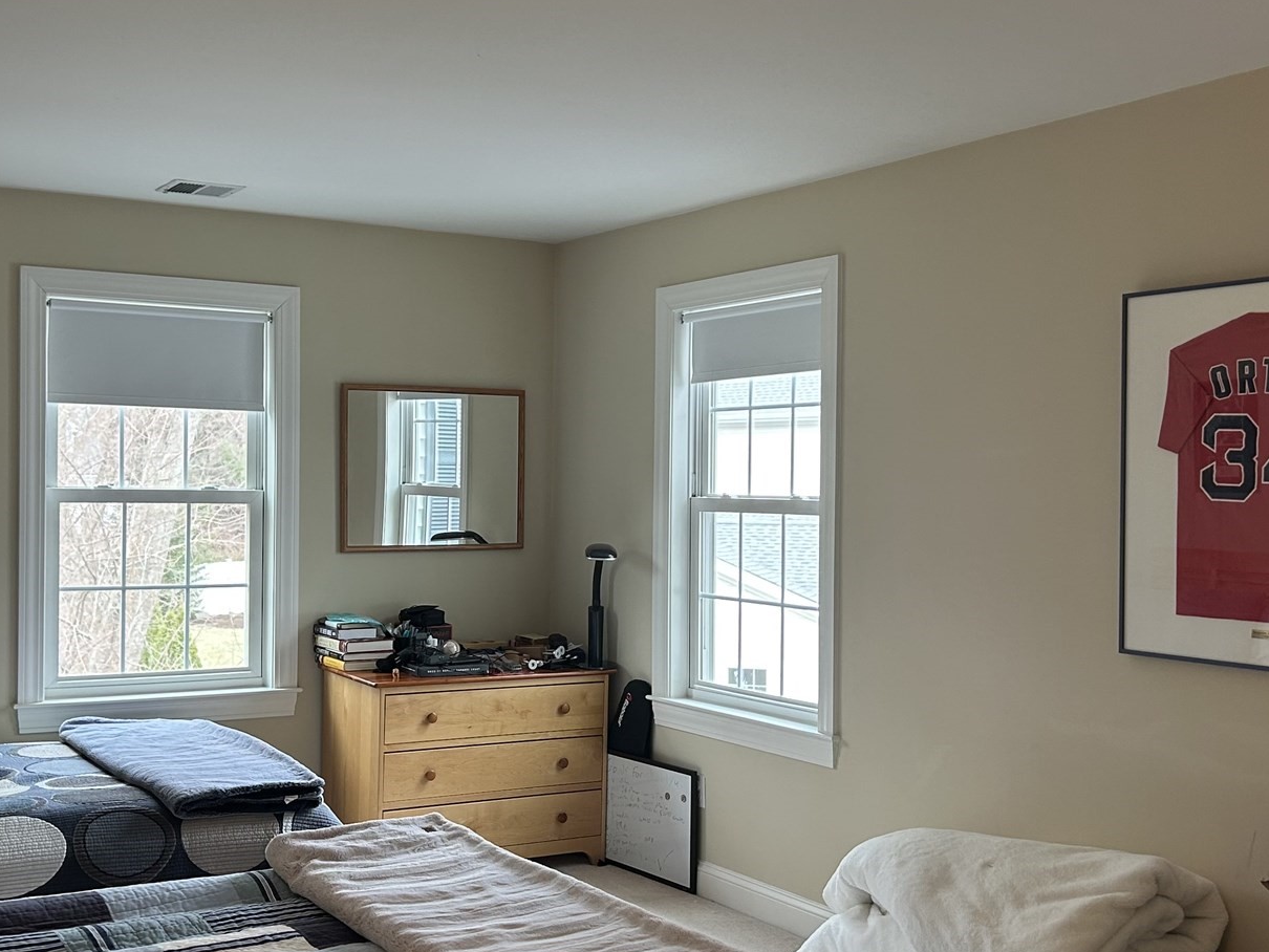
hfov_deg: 42.8
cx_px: 516
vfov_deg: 32.9
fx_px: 1613
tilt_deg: -1.3
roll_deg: -0.3
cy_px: 505
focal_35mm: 44
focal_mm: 5.7
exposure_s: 1/60
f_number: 1.5
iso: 80
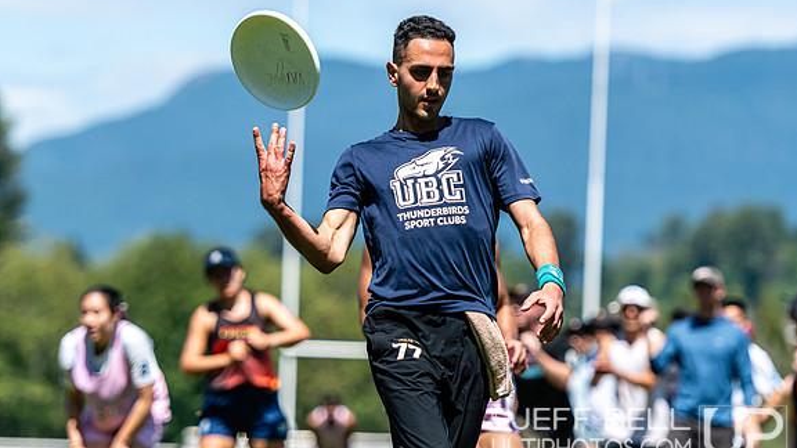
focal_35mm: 269
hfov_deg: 8.0
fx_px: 5685
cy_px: 208
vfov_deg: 4.5
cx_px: 400
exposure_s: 1/2500
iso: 180
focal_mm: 170
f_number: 2.8
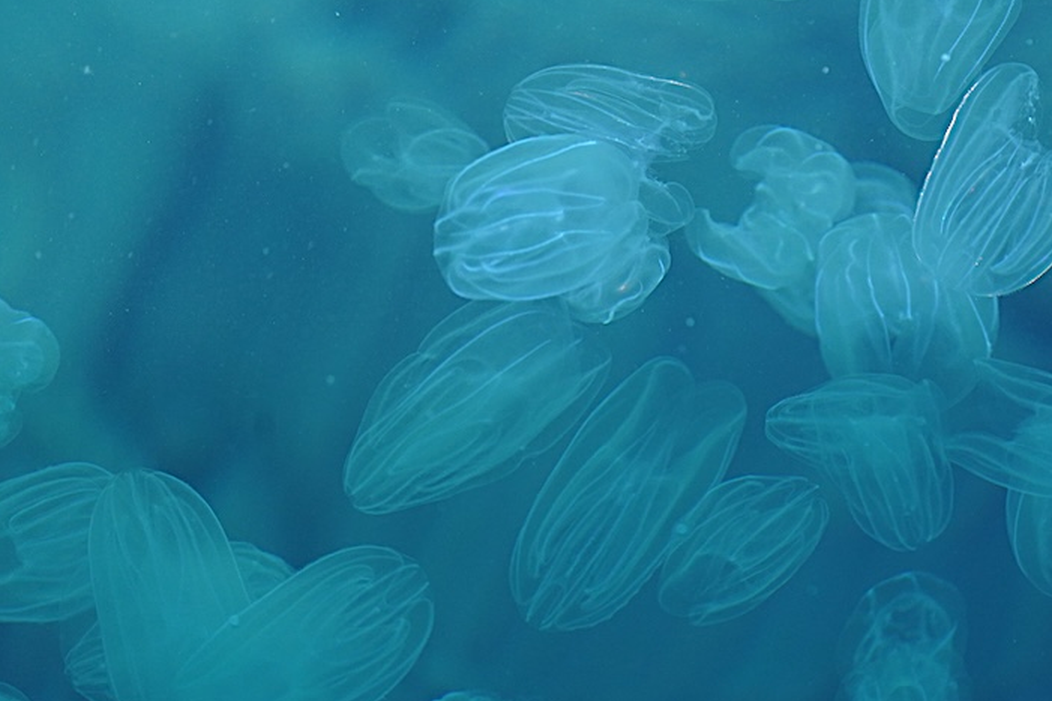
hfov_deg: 3.0
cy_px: 470
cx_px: 755
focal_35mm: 685
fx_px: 20011
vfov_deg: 2.0
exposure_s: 1/500
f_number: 5.6
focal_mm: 400
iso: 1000
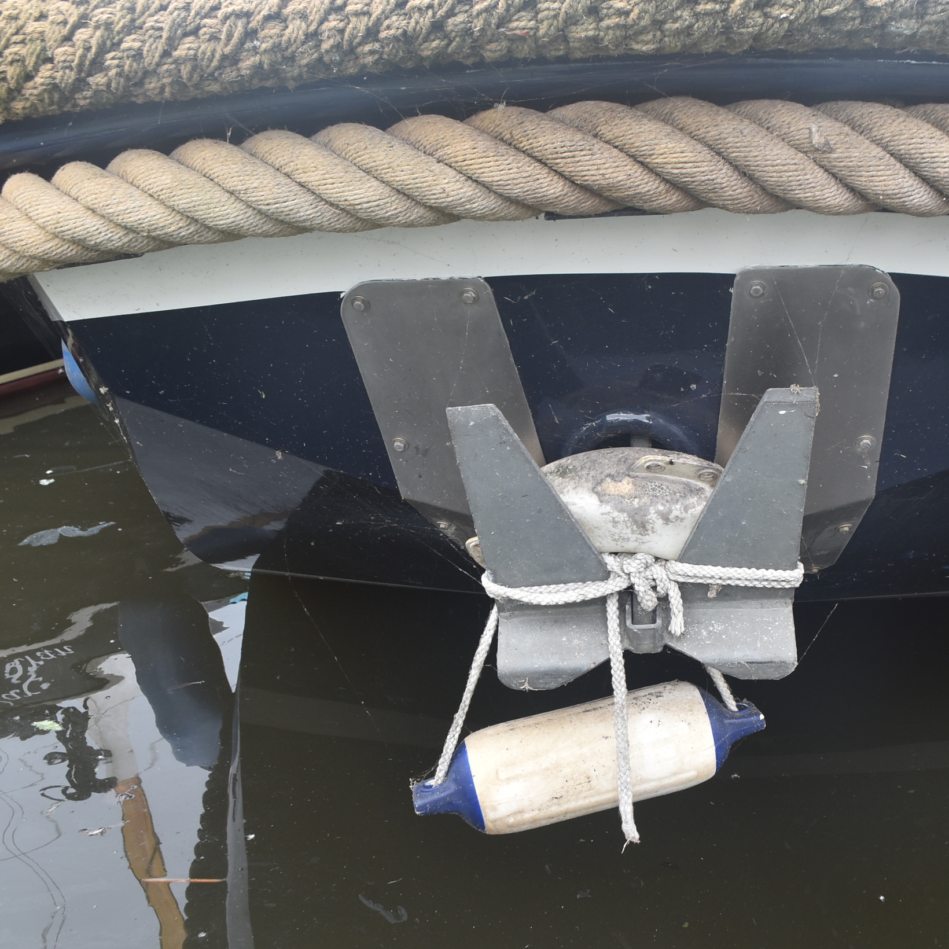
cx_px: 608
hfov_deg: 46.7
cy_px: 470
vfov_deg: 47.2
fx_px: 1086
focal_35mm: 35
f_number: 5.6
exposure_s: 1/125
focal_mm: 18
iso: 400
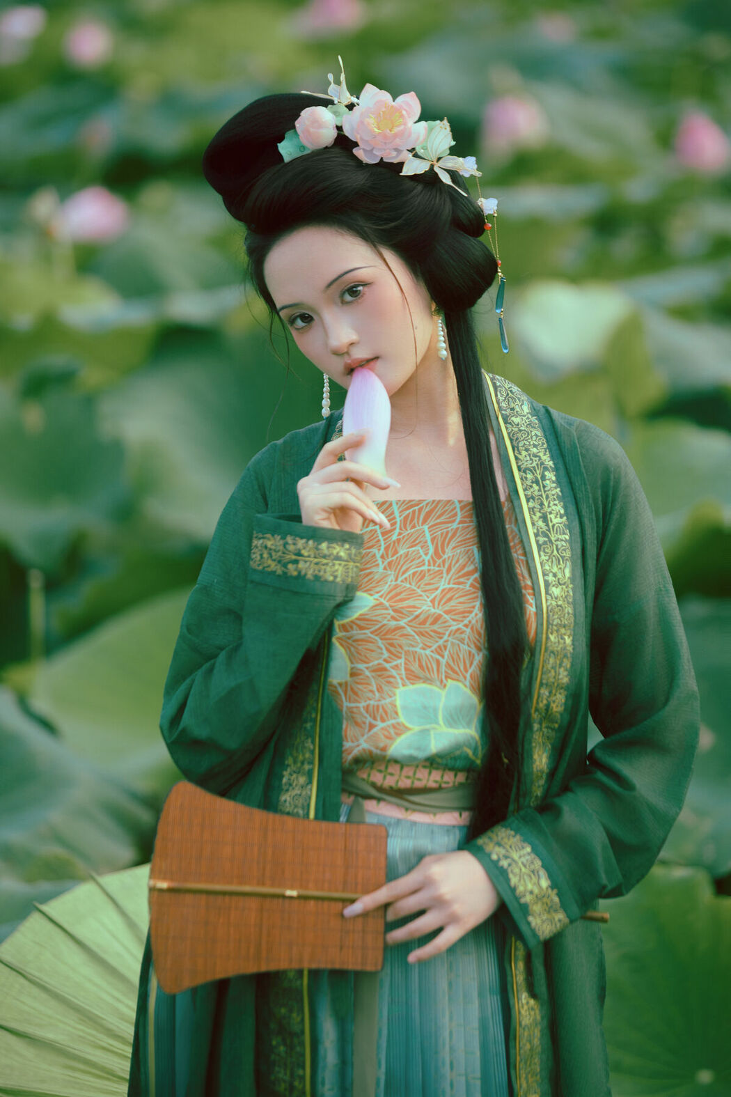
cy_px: 548
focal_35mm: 150
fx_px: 4568
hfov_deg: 9.1
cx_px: 366
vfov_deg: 13.7
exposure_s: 1/500
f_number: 2.8
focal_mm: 150
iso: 200
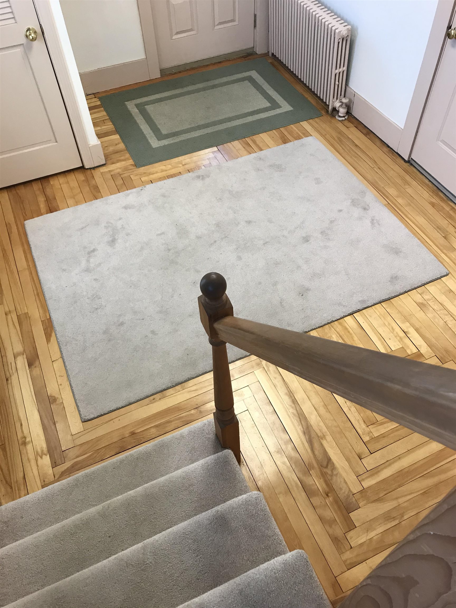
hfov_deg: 49.7
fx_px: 492
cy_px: 304
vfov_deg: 63.4
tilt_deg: -50.3
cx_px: 228
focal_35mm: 28
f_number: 1.8
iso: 20
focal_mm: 3.99
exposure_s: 1/30
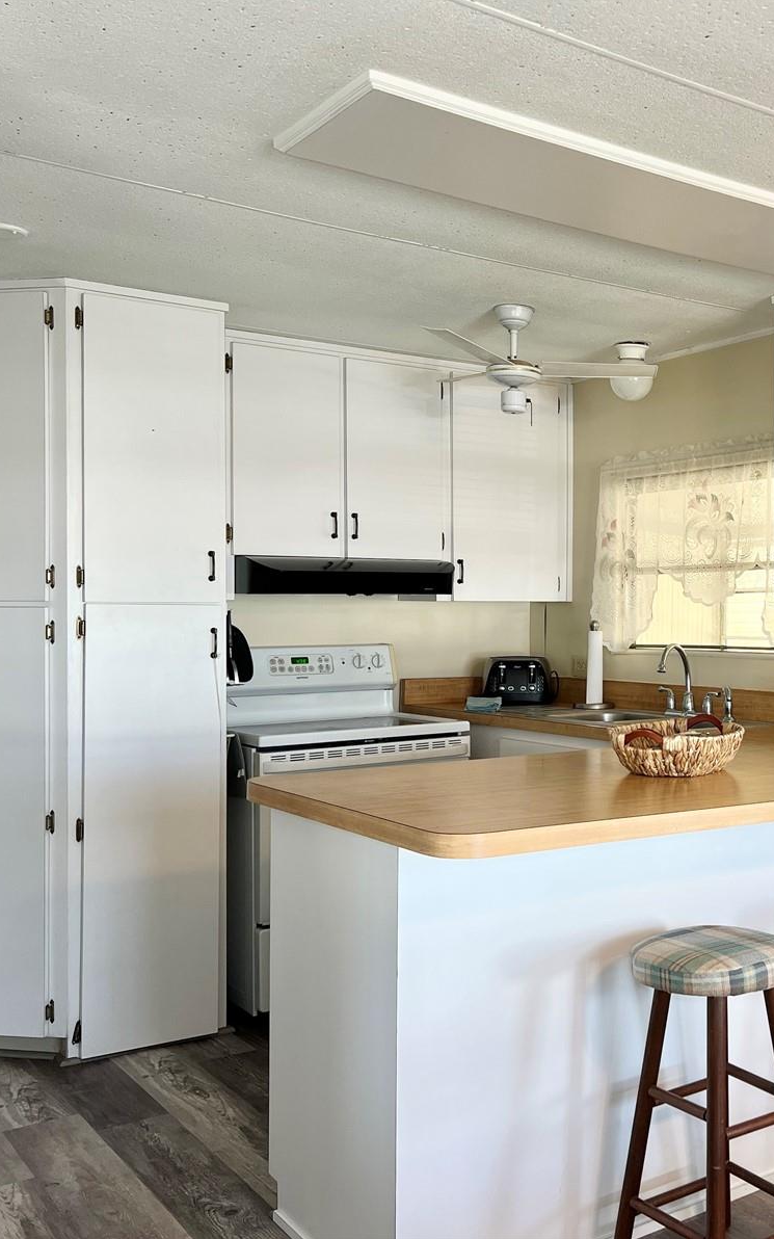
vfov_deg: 52.7
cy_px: 617
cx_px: 669
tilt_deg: -0.2
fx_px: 1249
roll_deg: +0.2
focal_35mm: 37
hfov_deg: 33.0
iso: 80
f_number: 1.5
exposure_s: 1/120
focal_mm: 5.7
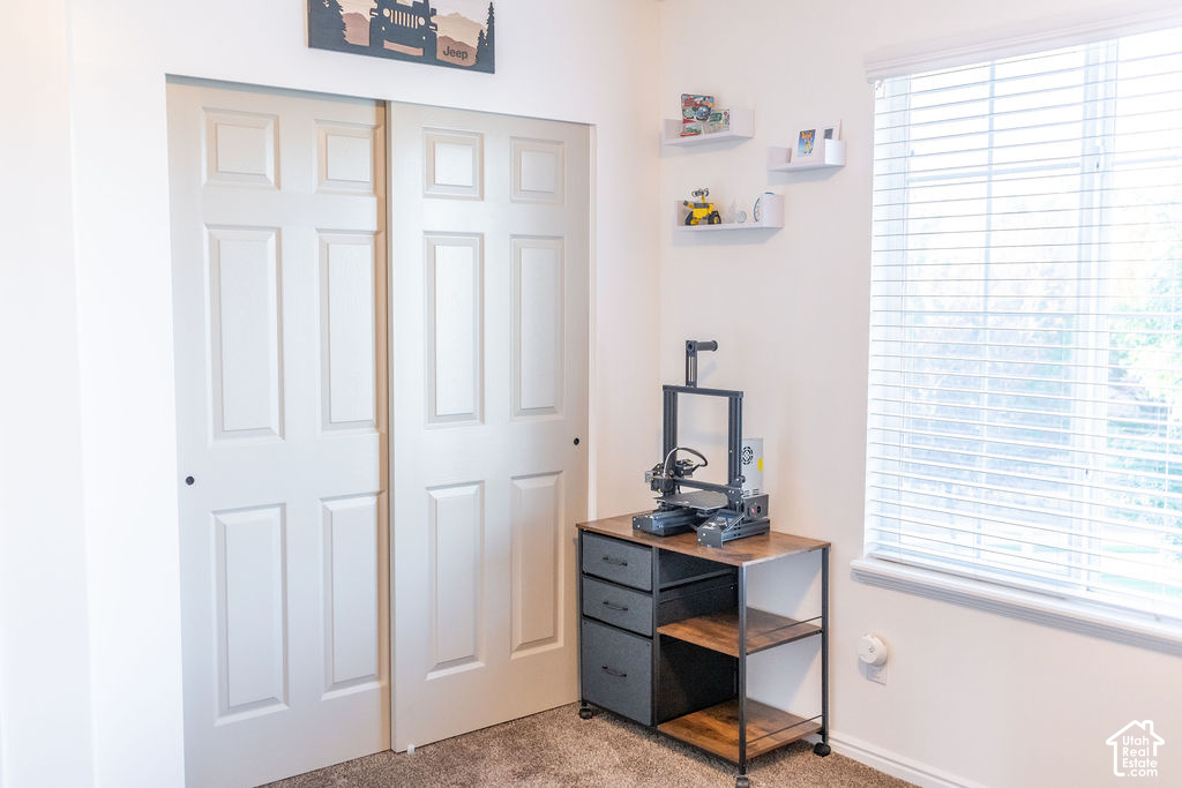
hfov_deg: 53.3
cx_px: 583
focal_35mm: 36
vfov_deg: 37.0
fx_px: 1177
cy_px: 394
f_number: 2.8
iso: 1000
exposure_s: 1/250
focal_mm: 35
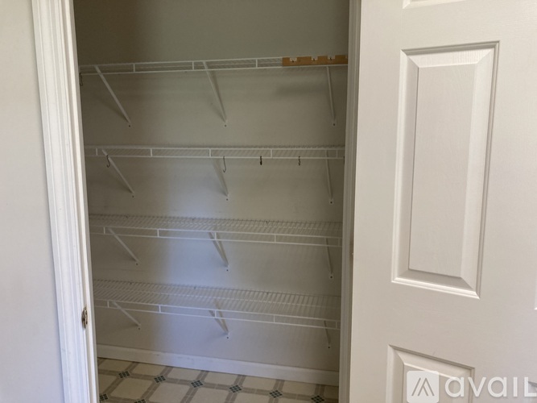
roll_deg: -0.9
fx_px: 434
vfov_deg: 49.7
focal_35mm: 28
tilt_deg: -9.5
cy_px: 202
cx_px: 268
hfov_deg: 63.5
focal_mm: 3.99
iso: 80
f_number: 1.8
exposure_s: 1/60
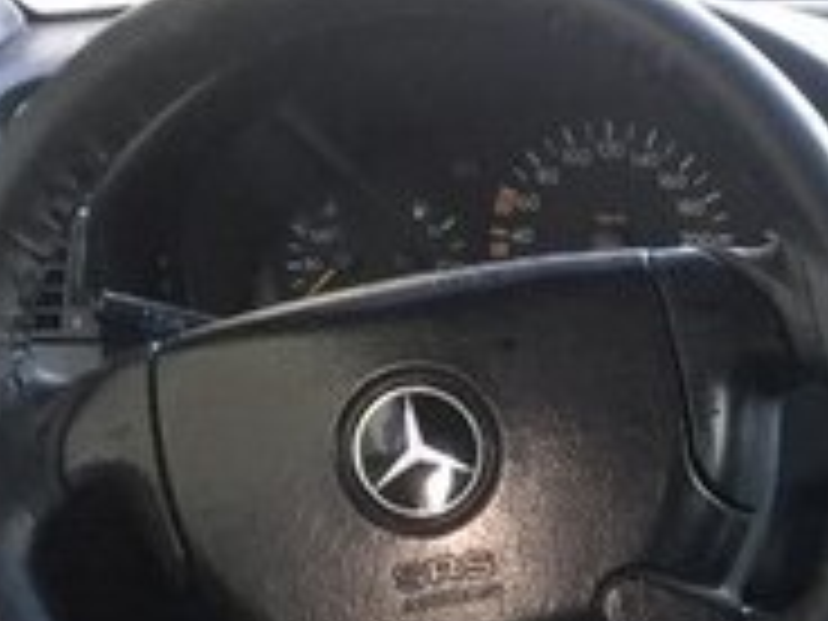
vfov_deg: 13.6
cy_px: 871
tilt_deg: -25.8
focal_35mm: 104
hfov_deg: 16.7
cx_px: 1341
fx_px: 2488
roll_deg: -0.6
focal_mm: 4.15
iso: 160
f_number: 2.2
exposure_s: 1/33
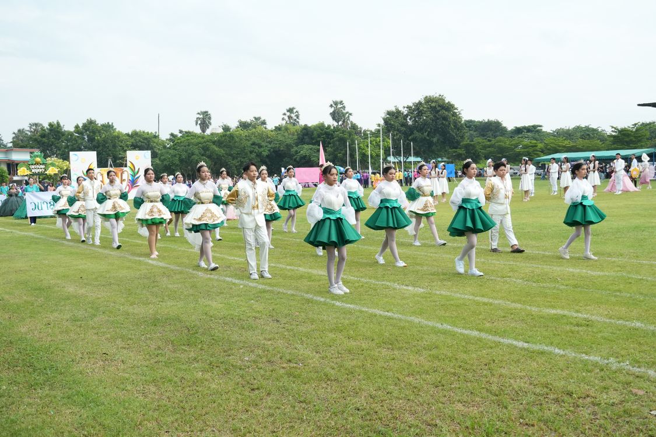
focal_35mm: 44
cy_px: 218
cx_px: 328
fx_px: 793
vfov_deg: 30.8
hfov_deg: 45.0
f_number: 5.6
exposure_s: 1/2000
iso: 1250
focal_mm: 29
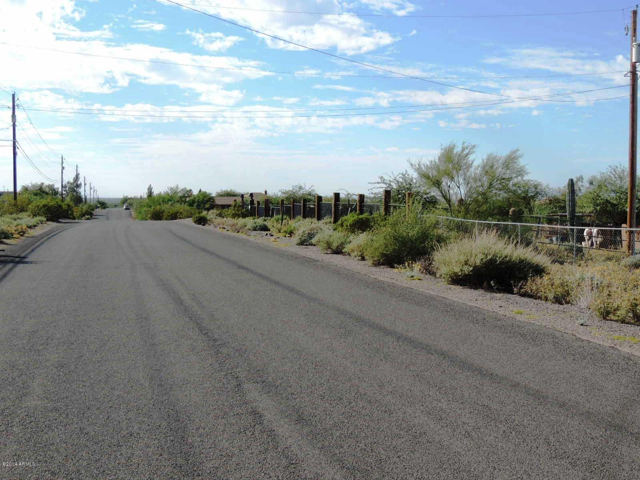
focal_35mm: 47
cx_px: 320
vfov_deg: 30.9
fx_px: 869
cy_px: 240
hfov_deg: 40.4
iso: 100
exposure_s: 1/1000
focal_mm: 8.3
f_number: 3.5
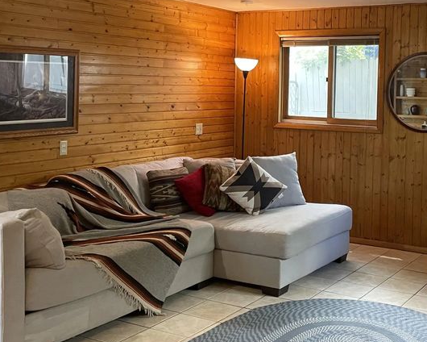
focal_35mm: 49
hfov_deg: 37.5
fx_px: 619
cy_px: 107
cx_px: 292
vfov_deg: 30.6
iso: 250
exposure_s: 1/60
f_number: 1.6
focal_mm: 4.2
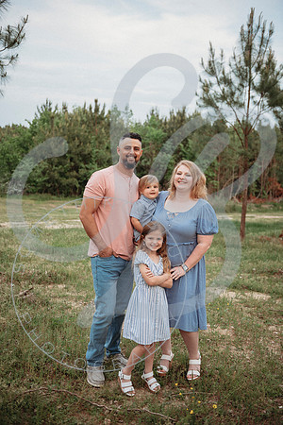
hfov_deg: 31.9
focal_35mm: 42
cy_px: 212
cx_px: 142
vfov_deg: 46.4
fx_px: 495
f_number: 2.8
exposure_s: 1/200
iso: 100
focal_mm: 42
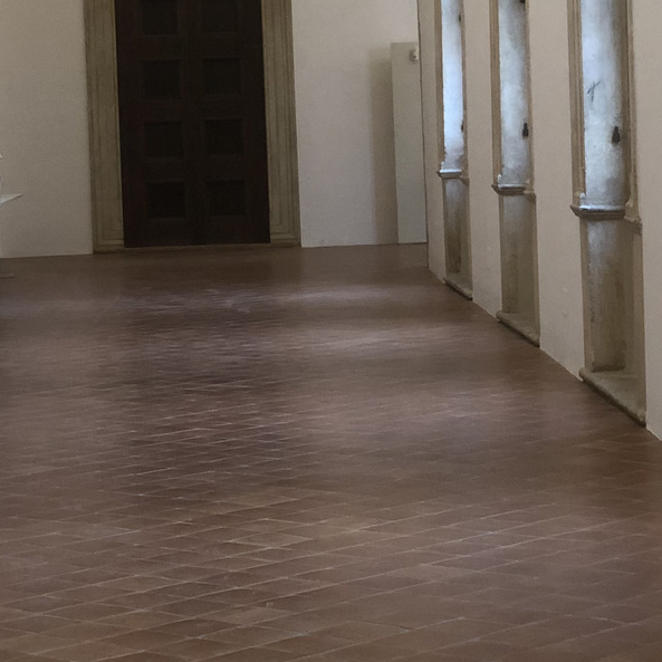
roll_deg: +3.0
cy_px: 69
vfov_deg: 13.9
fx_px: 2683
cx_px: 108
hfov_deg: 14.0
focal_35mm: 124
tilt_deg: +0.6
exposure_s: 1/50
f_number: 2.4
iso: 64
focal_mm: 6
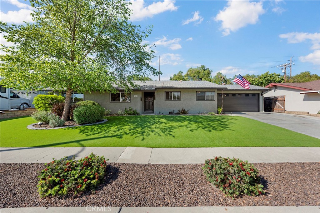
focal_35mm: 14
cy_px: 106
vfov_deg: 81.2
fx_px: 124
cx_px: 160
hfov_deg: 104.3
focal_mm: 14
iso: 200
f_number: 9.5
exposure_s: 1/350
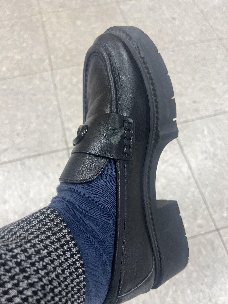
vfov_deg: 67.3
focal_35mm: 26
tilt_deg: -62.4
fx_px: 228
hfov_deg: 53.1
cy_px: 152
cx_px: 114
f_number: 1.5
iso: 125
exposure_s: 1/105
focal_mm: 5.7
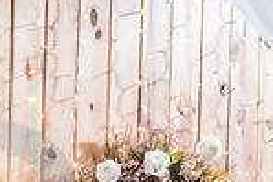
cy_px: 348
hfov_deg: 11.6
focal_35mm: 164
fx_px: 1242
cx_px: -214
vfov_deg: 8.0
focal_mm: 42
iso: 320
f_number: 2.8
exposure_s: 1/125
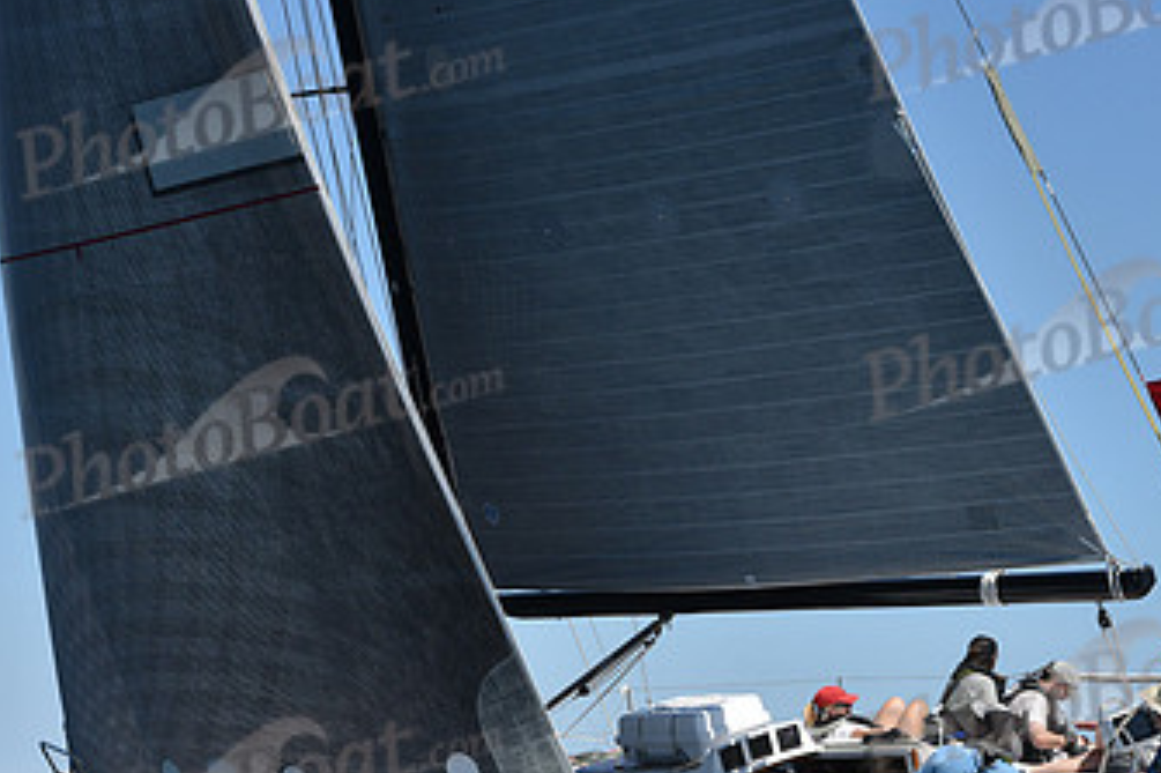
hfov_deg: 13.8
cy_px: 560
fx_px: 4803
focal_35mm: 149
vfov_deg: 9.2
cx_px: 686
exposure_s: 1/1600
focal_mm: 86
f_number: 7.1
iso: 250
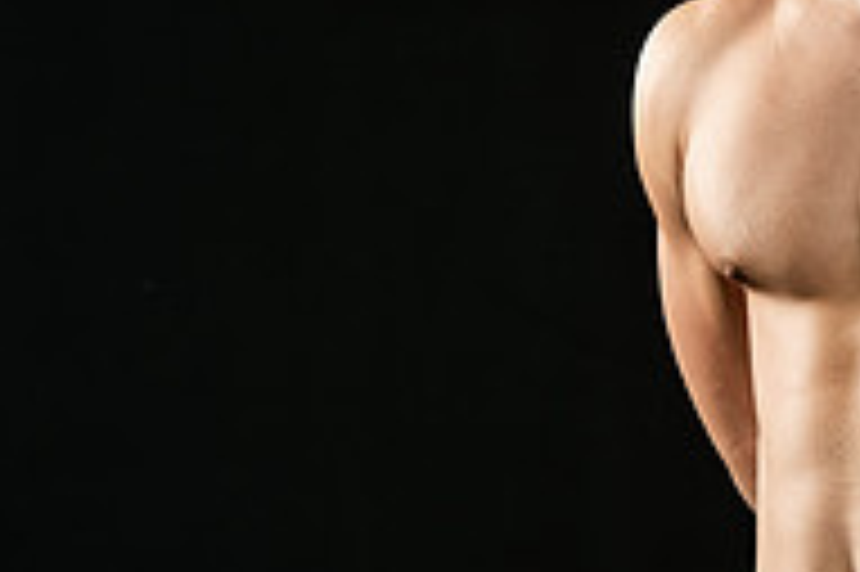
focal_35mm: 371
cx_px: 946
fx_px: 8855
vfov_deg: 3.7
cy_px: 178
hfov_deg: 5.5
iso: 320
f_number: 5.6
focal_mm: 122
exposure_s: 1/250
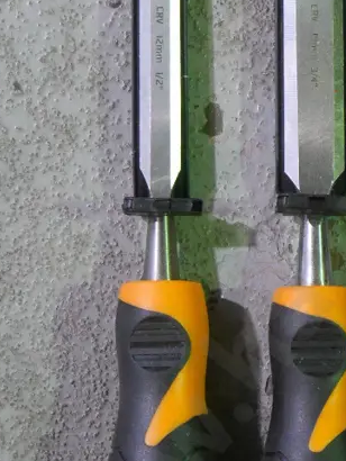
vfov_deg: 12.3
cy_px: 171
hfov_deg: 9.2
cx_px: 397
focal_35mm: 160
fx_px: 2130
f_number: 5.6
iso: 3200
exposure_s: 1/40
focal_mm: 32
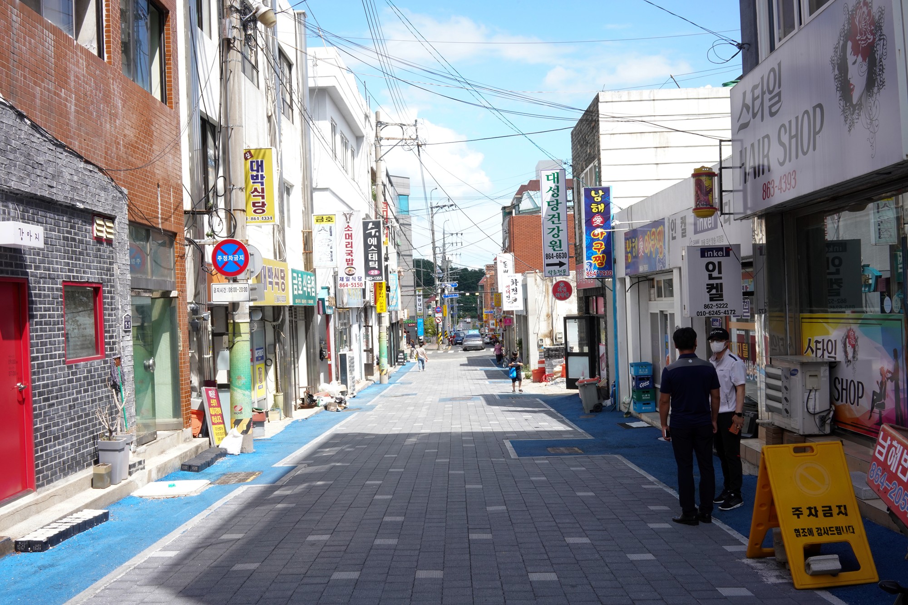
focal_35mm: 35
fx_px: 883
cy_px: 302
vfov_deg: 37.9
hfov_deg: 54.4
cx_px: 454
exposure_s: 1/100
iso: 800
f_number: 22
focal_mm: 35
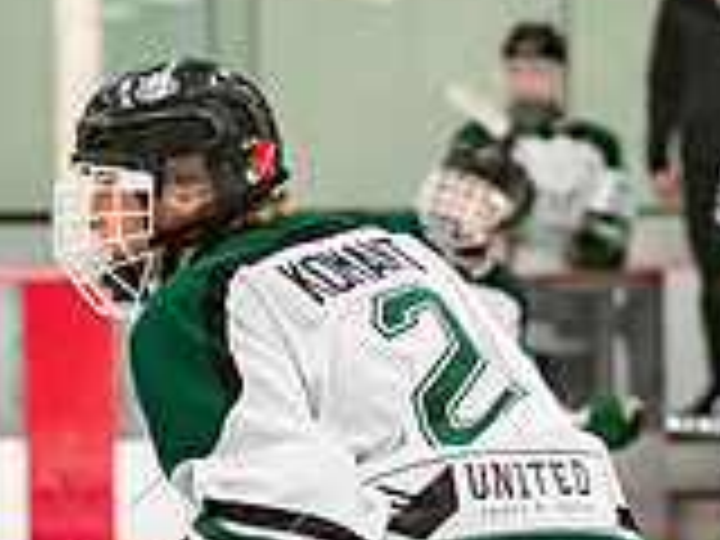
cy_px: 774
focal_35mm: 434
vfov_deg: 3.4
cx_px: 338
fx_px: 9027
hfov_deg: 4.6
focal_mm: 90
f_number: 3.2
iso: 2000
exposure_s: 1/640
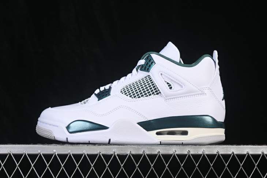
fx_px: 556
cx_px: 134
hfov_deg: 27.0
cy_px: 89
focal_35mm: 75
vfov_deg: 18.2
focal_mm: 50
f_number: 8
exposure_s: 1/80
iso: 160
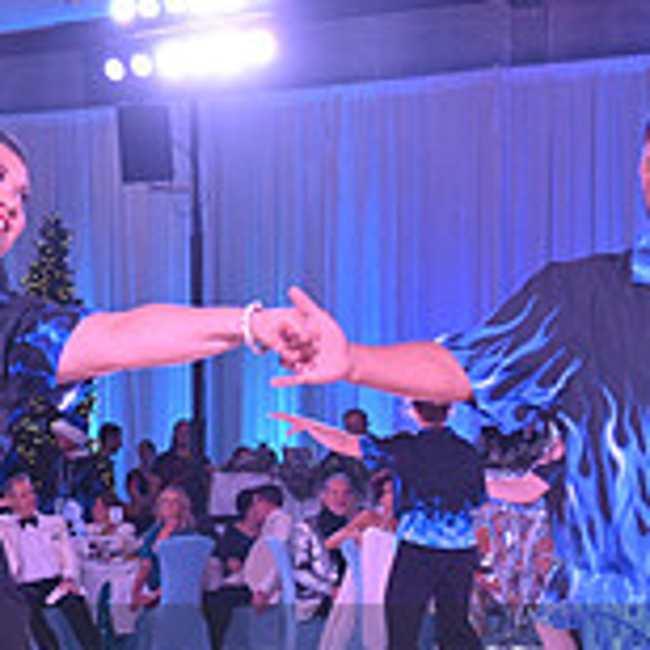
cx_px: 266
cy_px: 715
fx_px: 2719
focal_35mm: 128
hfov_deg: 13.6
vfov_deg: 13.4
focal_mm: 40
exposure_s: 1/400
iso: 3600
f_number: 5
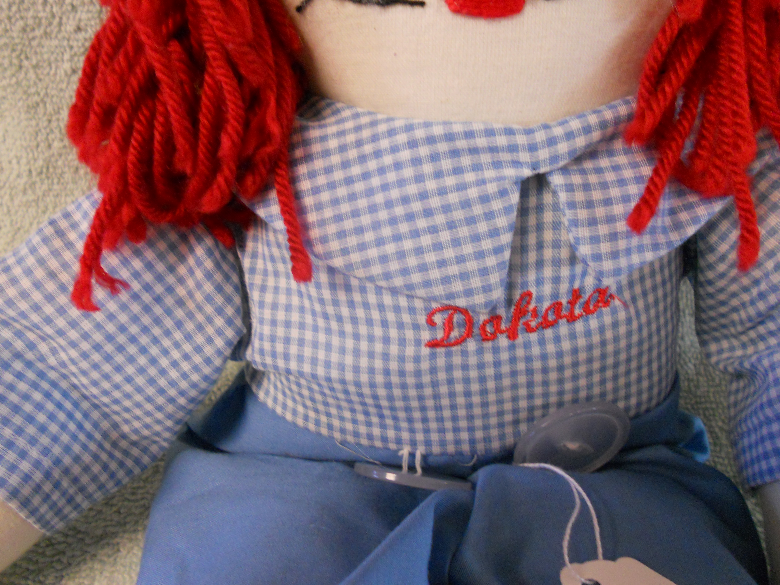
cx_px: 390
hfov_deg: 56.8
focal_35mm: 32
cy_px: 292
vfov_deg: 44.2
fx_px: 721
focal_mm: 5.8
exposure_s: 1/20
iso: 400
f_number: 3.5
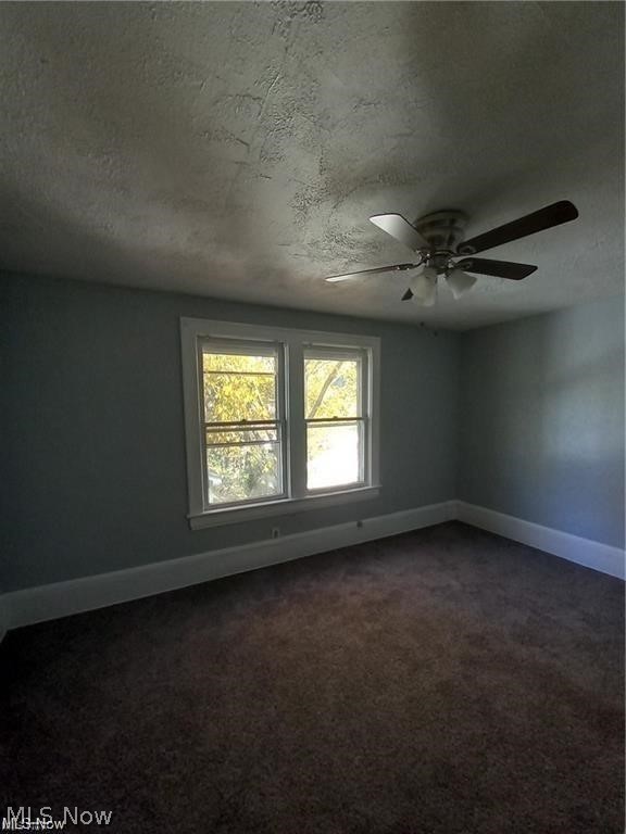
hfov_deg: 89.9
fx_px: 313
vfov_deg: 106.2
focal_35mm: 13
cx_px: 313
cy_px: 417
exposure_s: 1/60
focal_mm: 1.13
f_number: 2.2
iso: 125
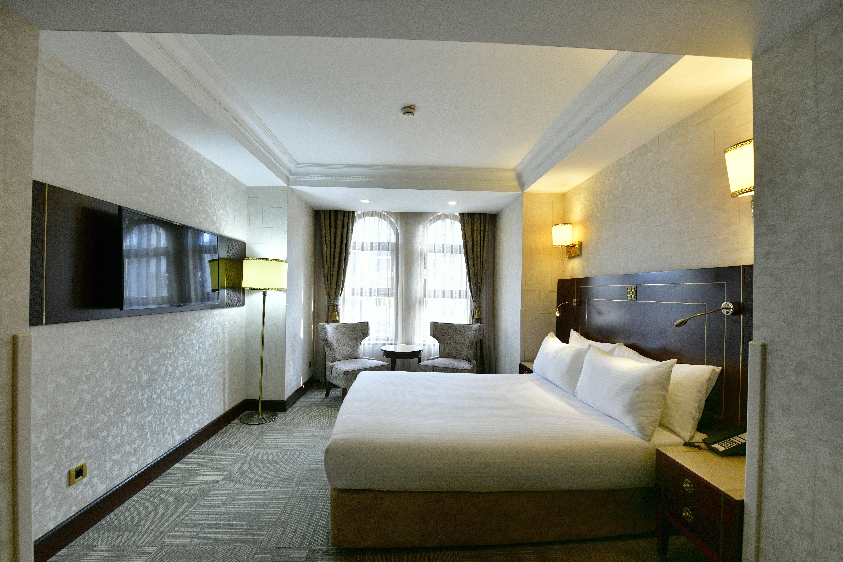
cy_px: 281
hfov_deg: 104.3
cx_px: 422
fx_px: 328
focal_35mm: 14
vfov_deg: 81.2
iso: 1600
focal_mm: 14
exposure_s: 1/80
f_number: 8
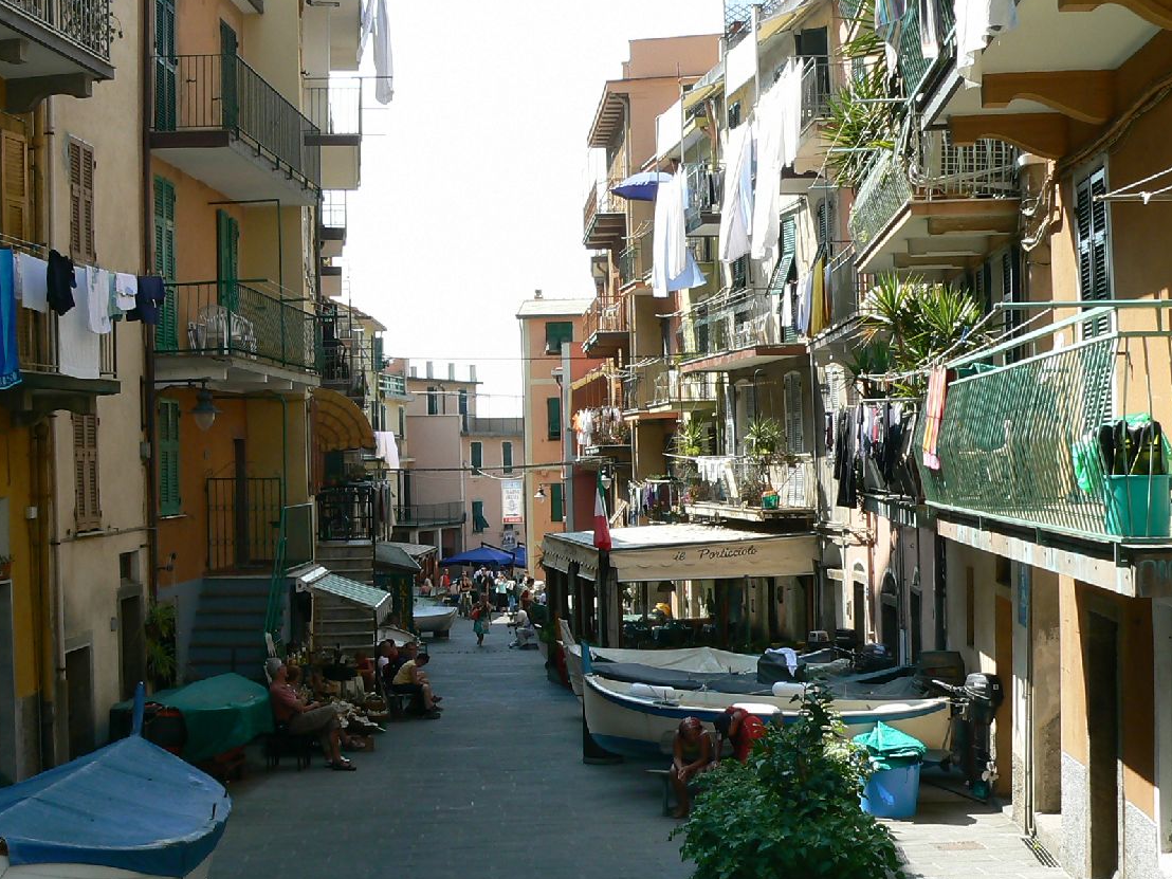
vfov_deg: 28.0
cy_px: 469
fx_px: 1761
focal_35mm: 52
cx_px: 466
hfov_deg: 36.7
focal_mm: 6
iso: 80
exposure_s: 1/100
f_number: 5.6
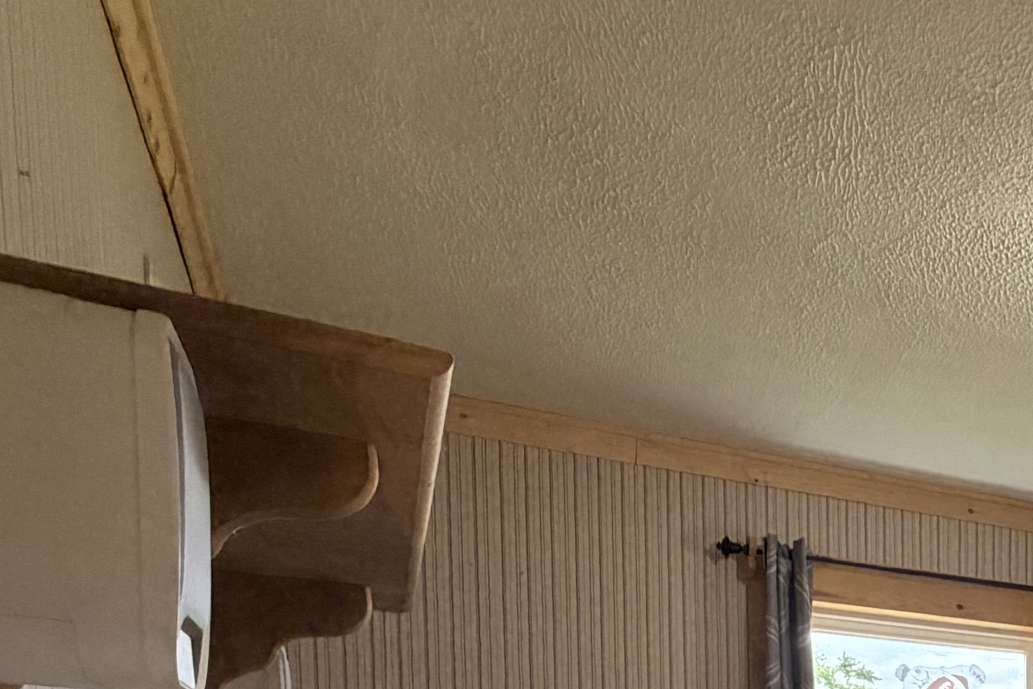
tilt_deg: -5.6
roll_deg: -0.9
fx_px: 1291
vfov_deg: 24.7
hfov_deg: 33.8
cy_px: 963
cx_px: 1287
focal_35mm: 45
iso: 320
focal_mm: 2.22
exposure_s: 1/116
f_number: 2.2
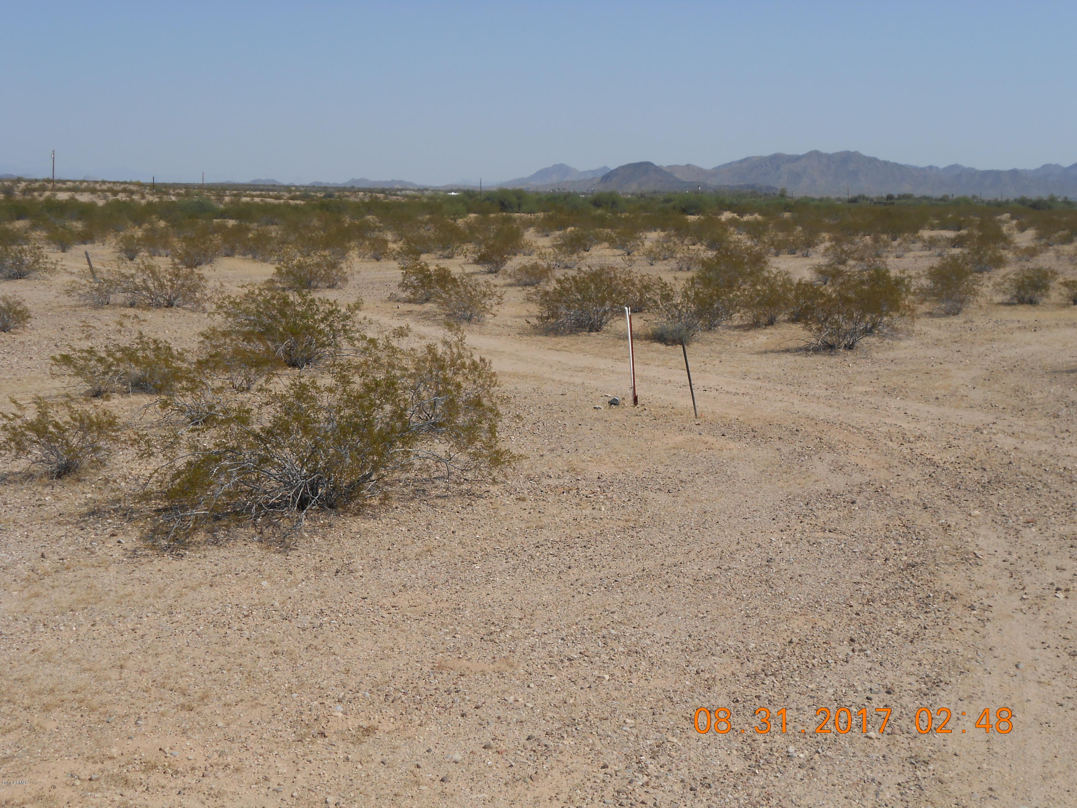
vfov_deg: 32.9
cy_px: 404
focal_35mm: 44
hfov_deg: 42.9
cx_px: 538
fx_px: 1369
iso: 80
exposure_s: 1/1000
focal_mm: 7.8
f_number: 4.5
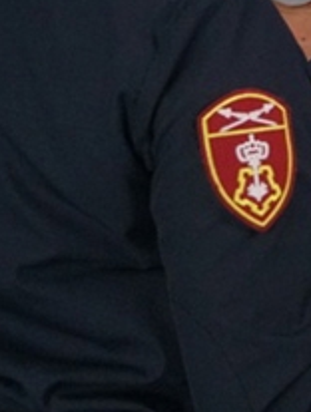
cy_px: -22
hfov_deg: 9.9
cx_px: 465
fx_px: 1744
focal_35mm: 146
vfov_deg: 13.3
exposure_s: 1/160
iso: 3200
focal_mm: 28
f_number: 4.5
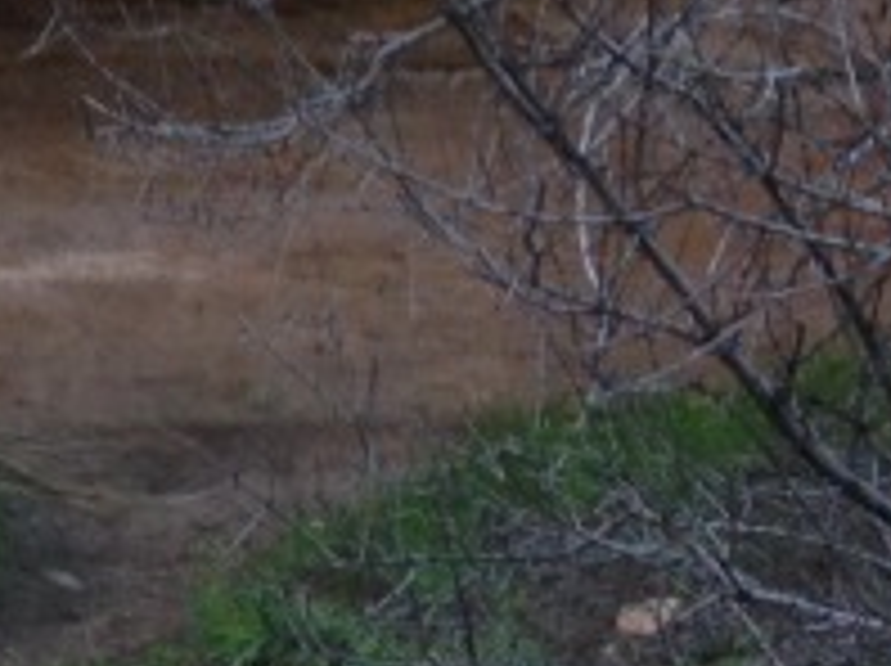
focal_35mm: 171
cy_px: 1076
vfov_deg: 8.4
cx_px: -698
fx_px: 4396
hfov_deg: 10.9
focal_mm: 4.12
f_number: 2.4
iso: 50
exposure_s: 1/60
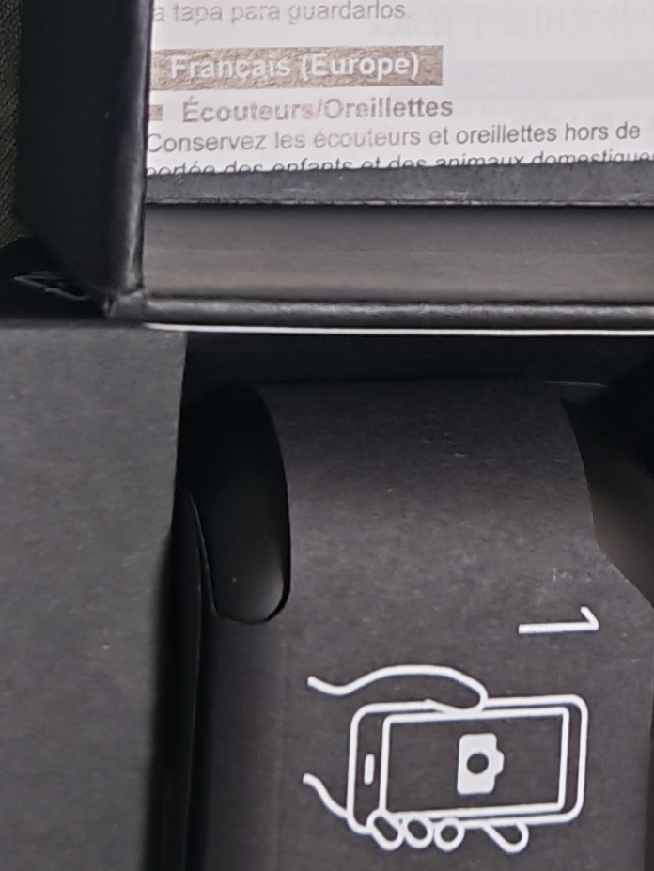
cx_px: 622
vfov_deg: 17.9
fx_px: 2668
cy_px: -94
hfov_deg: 13.8
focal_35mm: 106
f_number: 1.9
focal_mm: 6.67
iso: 250
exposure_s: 1/33
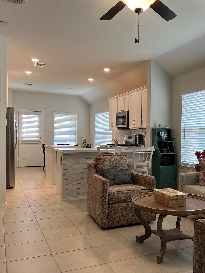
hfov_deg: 40.3
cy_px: 136
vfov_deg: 52.6
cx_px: 135
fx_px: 276
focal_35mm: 35
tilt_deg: -0.7
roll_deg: -0.8
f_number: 1.5
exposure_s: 1/120
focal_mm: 5.7
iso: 125
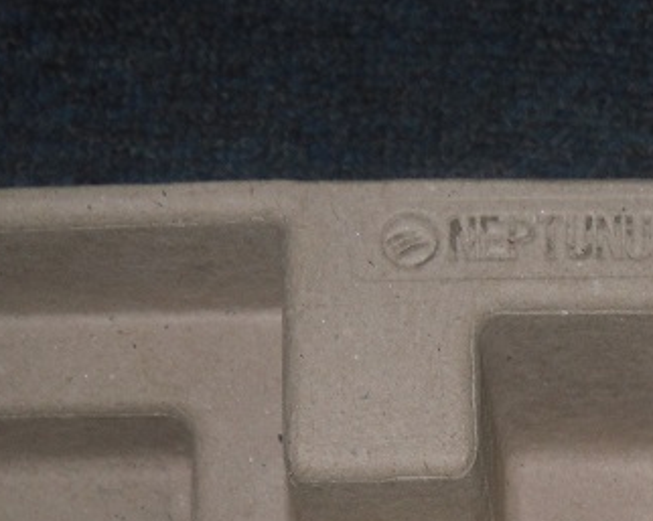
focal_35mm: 120
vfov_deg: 12.1
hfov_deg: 15.8
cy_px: 838
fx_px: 2317
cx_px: 600
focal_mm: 6.3
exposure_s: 1/45
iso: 80
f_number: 3
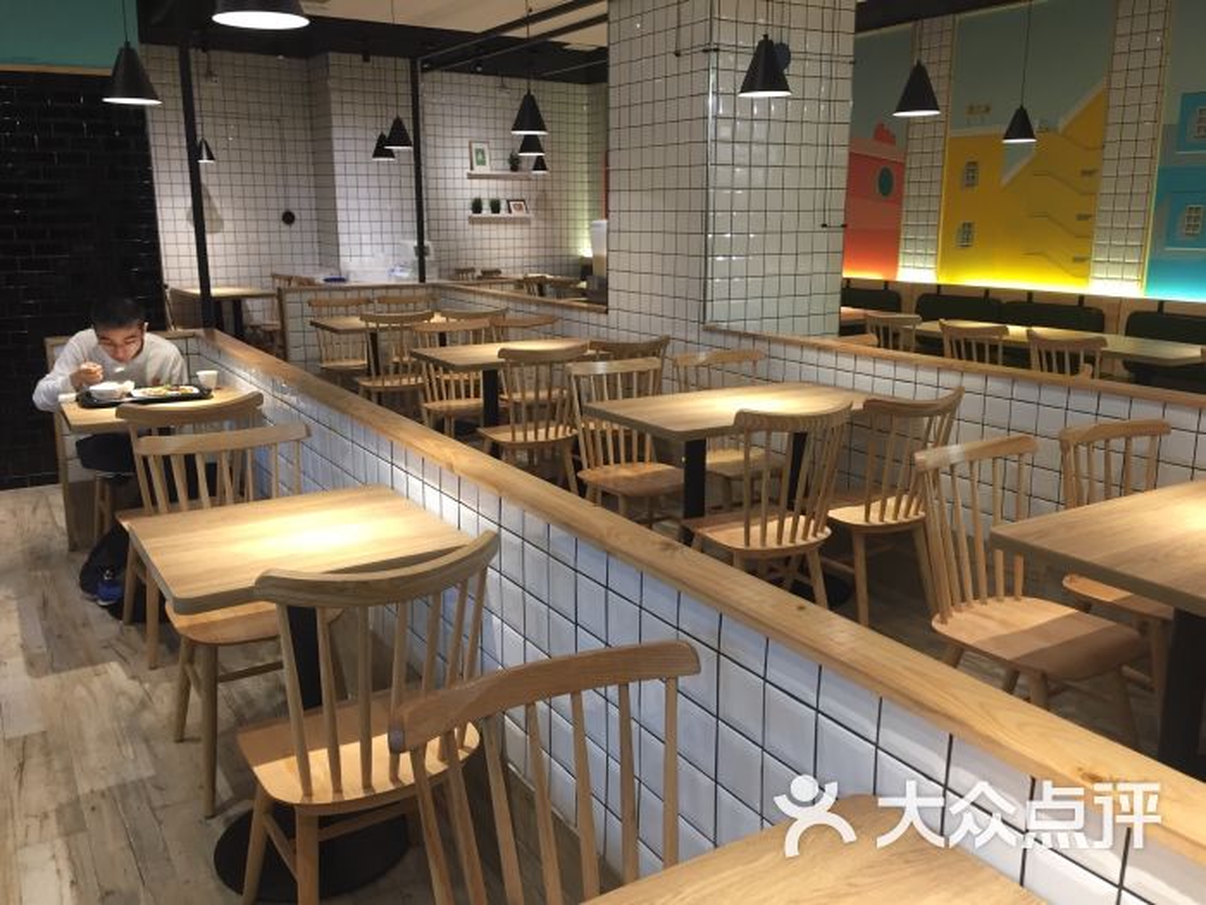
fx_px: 1010
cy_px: 452
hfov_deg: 61.7
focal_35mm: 29
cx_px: 603
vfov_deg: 48.2
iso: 125
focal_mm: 4.15
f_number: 2.2
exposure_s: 1/33
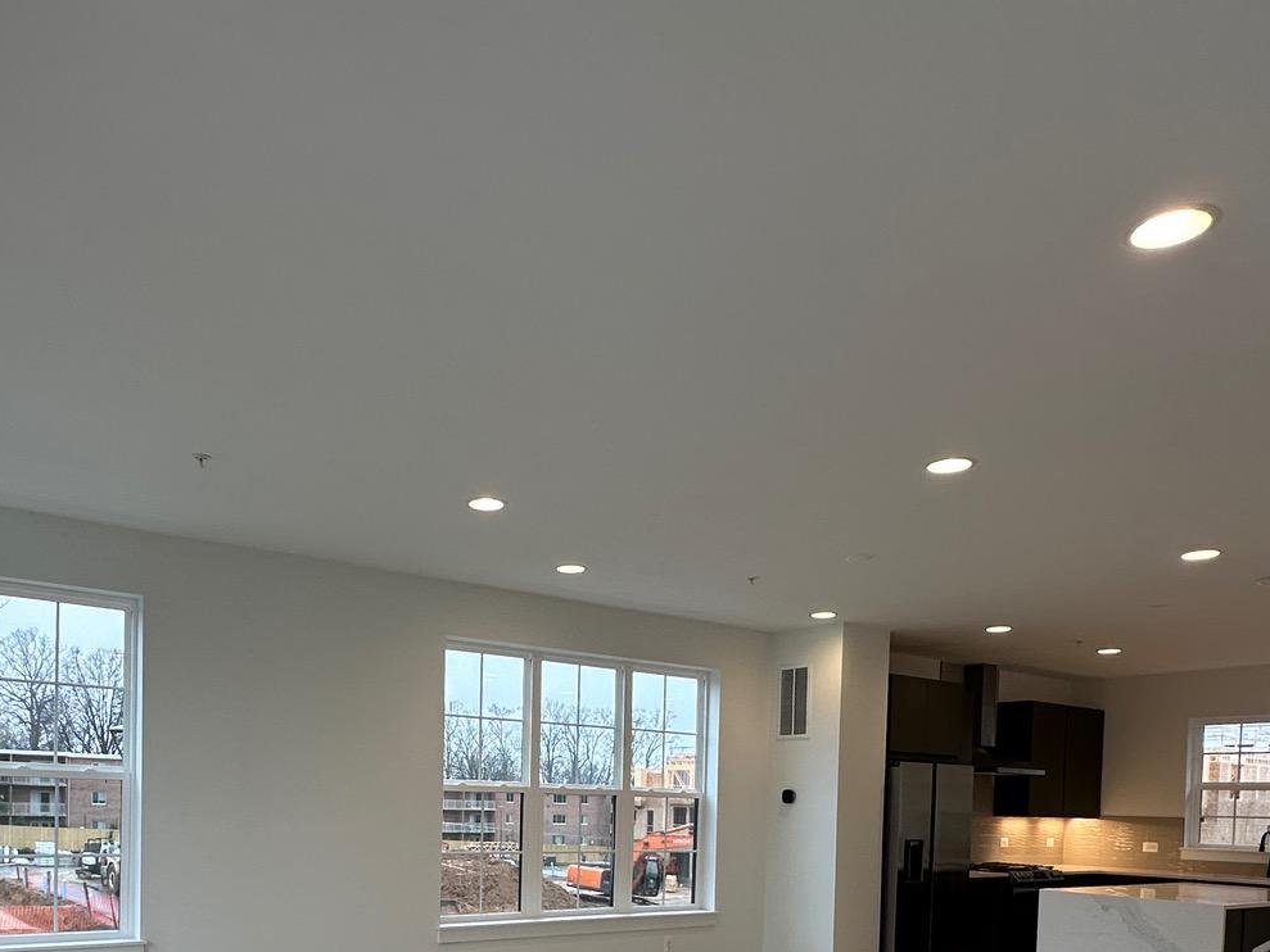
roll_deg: -1.1
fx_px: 1064
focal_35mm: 29
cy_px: 842
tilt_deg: -3.1
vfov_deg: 44.3
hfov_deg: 60.6
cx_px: 458
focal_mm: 2.22
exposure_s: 1/120
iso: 64
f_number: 2.2
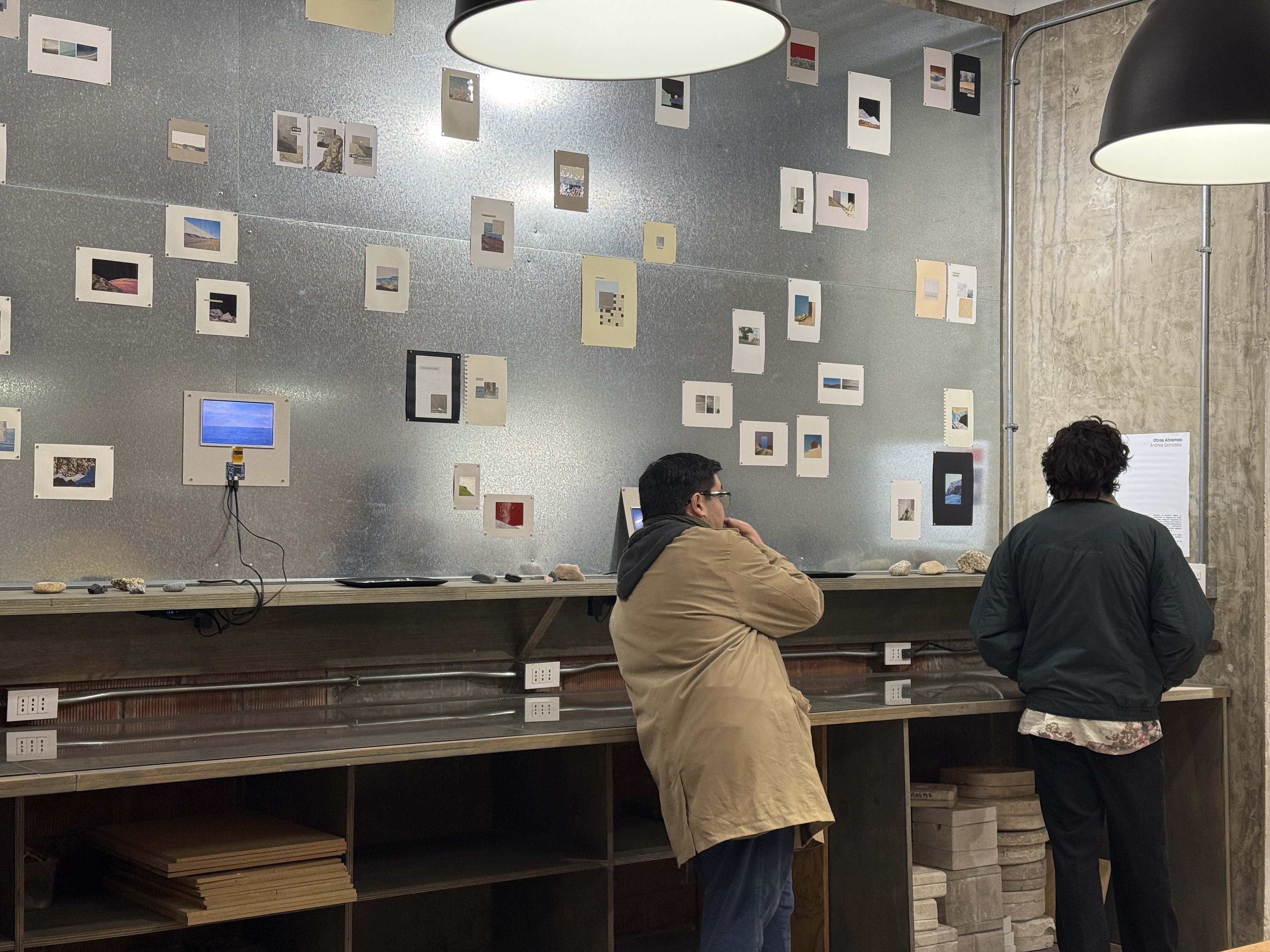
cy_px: 476
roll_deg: -0.4
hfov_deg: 39.7
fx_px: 1761
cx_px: 635
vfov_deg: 30.3
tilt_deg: +1.4
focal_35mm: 48
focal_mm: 6.76
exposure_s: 1/50
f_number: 1.78
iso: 64
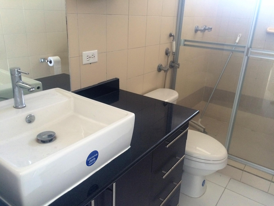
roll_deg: -2.4
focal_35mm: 29
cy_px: 103
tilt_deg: -21.2
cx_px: 137
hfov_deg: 61.7
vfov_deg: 48.2
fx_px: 230
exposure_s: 1/30
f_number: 2.2
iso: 250
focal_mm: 4.15
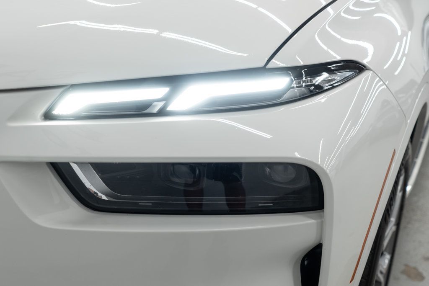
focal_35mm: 42
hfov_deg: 46.4
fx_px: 501
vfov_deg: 31.9
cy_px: 143
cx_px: 214
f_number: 3.2
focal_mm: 28
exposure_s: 1/50
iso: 160
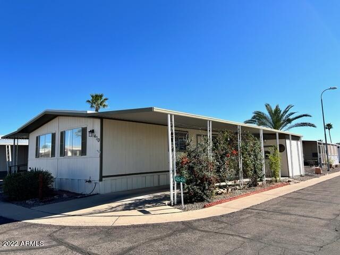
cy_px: 128
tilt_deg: +6.6
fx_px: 255
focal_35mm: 26
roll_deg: +0.7
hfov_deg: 67.3
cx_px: 170
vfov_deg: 53.1
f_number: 1.5
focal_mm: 5.7
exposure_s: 1/4115
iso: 50
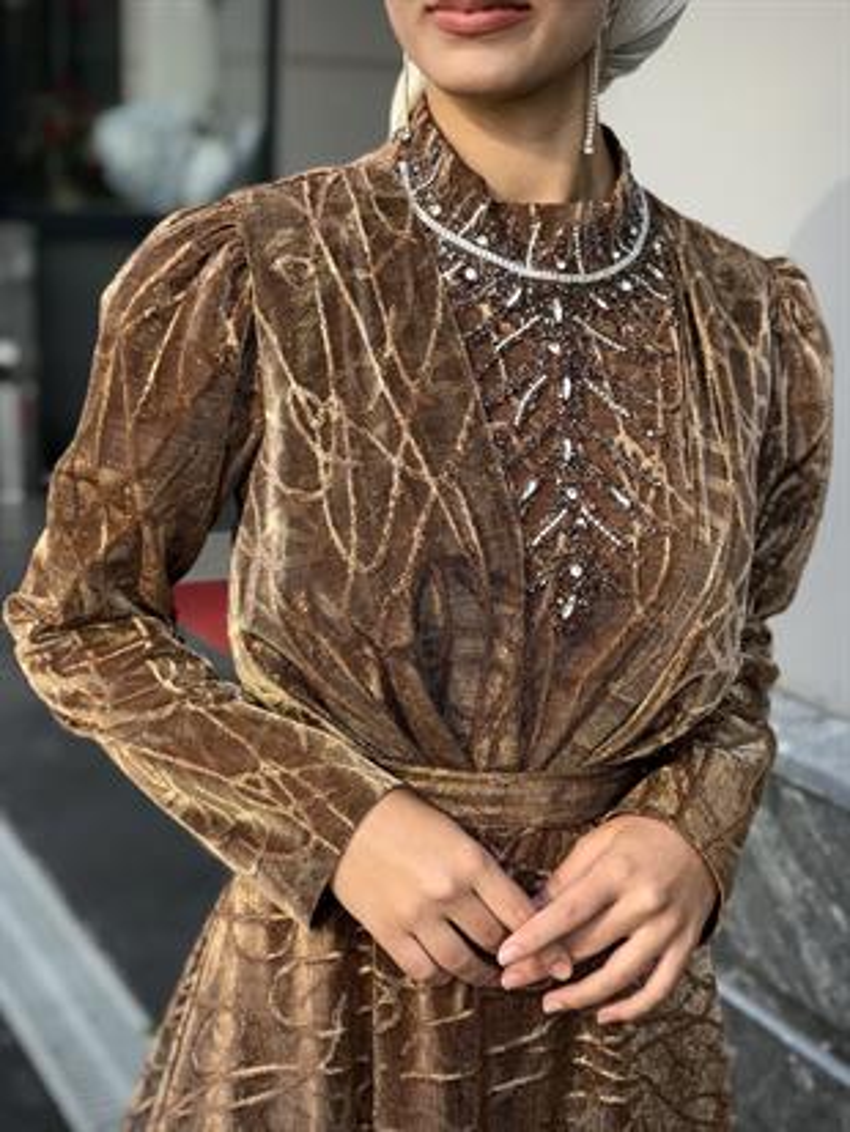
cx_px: 425
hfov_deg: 25.7
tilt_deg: -12.9
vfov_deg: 33.8
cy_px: 566
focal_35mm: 57
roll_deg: -3.4
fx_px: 1865
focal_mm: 6.6
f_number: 2.8
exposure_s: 1/123
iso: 20
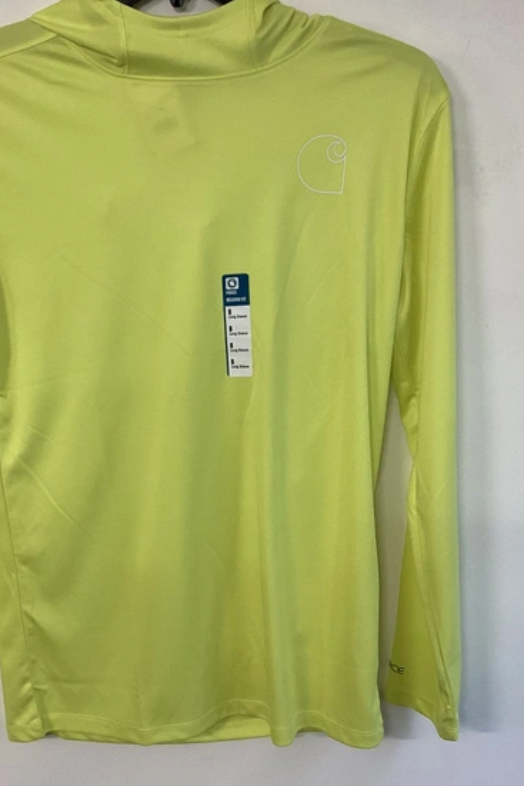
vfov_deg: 44.5
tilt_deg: -14.9
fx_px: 960
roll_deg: +0.3
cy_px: 391
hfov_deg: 30.3
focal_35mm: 44
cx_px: 167
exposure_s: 1/60
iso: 100
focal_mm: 3.3
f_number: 2.4
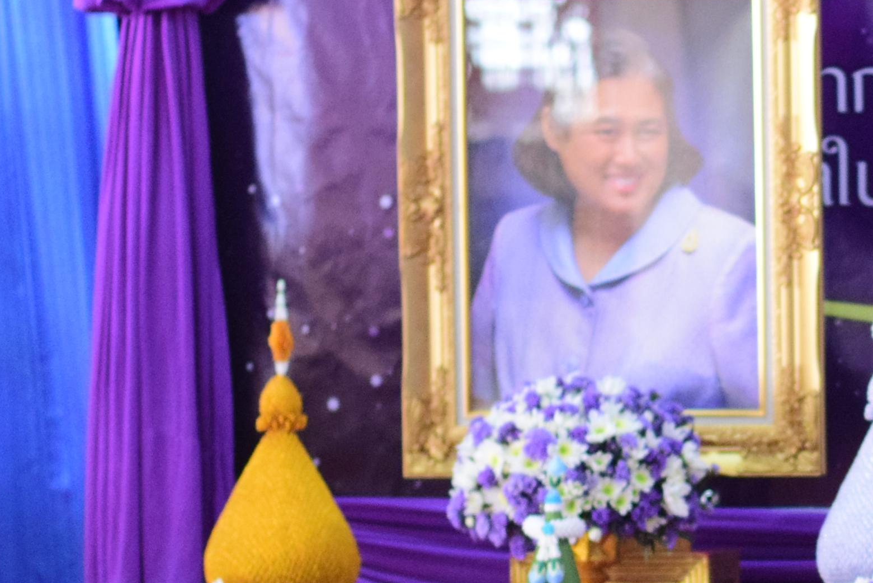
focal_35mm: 216
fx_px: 5240
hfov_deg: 9.3
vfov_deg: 6.3
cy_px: 558
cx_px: 1218
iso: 2500
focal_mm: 50
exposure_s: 1/125
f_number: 3.2
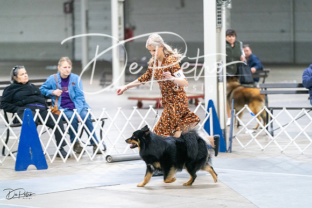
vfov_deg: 8.3
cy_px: 104
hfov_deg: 12.4
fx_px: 1430
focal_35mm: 165
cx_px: 156
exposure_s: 1/200
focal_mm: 165
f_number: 2.8
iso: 6400
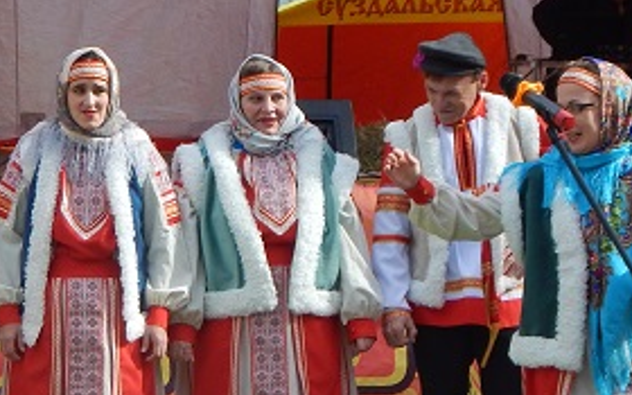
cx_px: 72
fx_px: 3669
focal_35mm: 213
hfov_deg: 9.8
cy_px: 228
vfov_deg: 6.2
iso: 125
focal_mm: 13.5
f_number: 4.2
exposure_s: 1/400
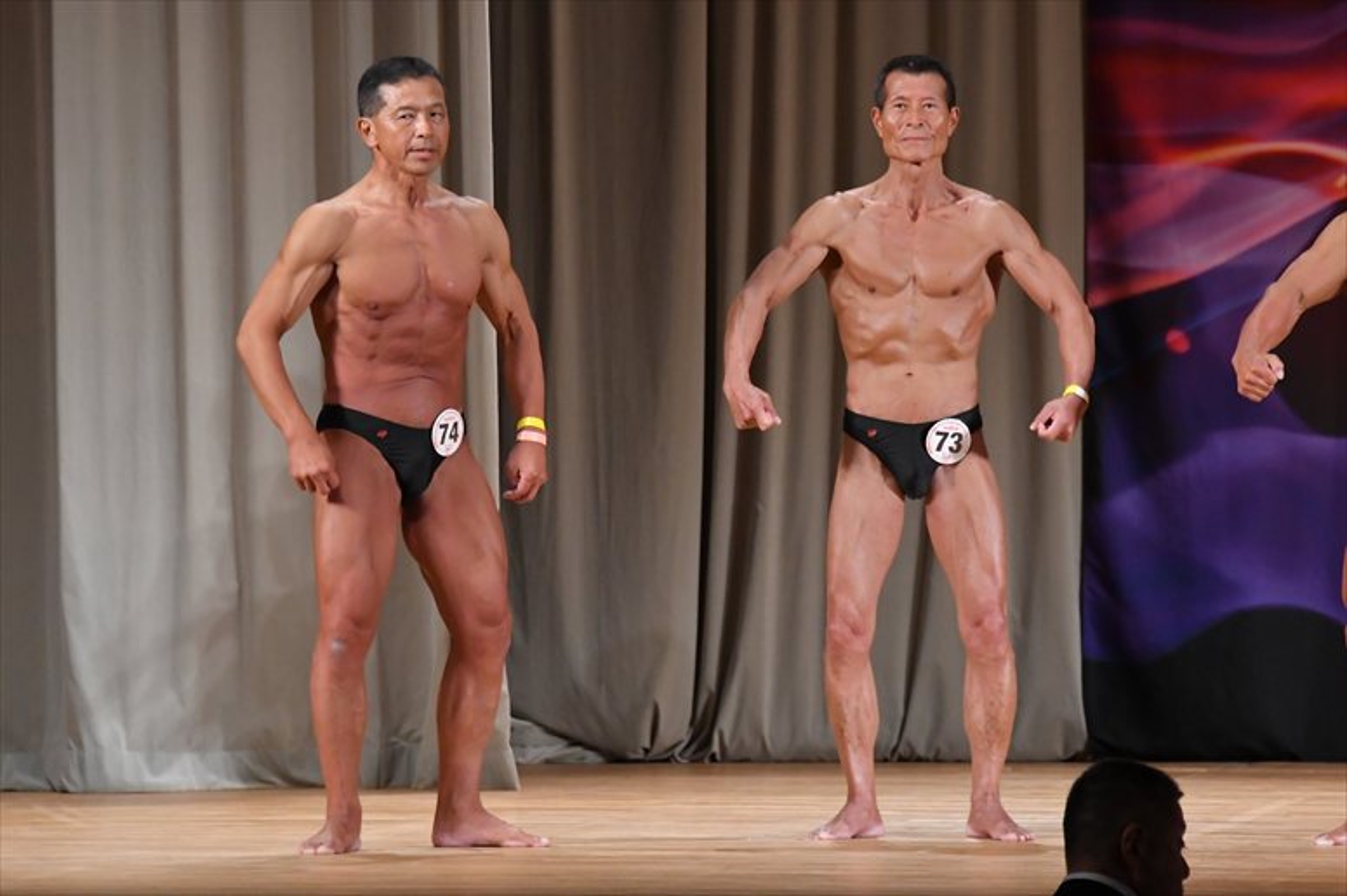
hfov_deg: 8.1
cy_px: 448
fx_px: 9537
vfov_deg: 5.4
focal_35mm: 255
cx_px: 674
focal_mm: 170
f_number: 5.6
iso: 4000
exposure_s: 1/400
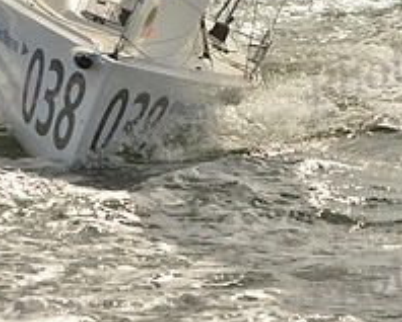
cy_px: -23
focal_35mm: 247
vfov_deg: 6.3
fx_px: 2943
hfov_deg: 7.8
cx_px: 203
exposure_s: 1/3200
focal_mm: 90
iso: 400
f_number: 9
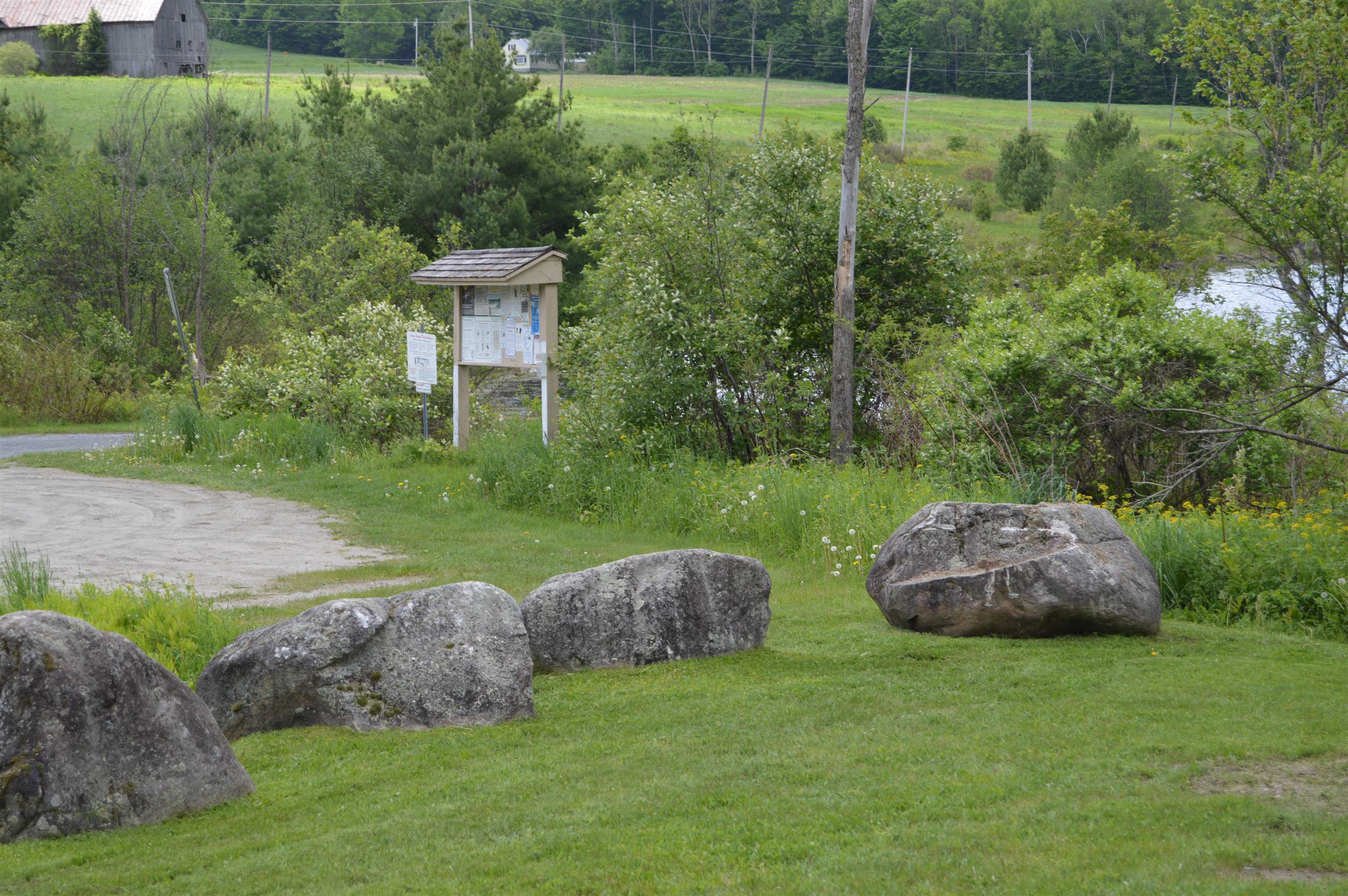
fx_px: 3086
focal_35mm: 82
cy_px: 448
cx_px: 674
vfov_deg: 16.5
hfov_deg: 24.6
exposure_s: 1/160
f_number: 6.3
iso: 100
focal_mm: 55
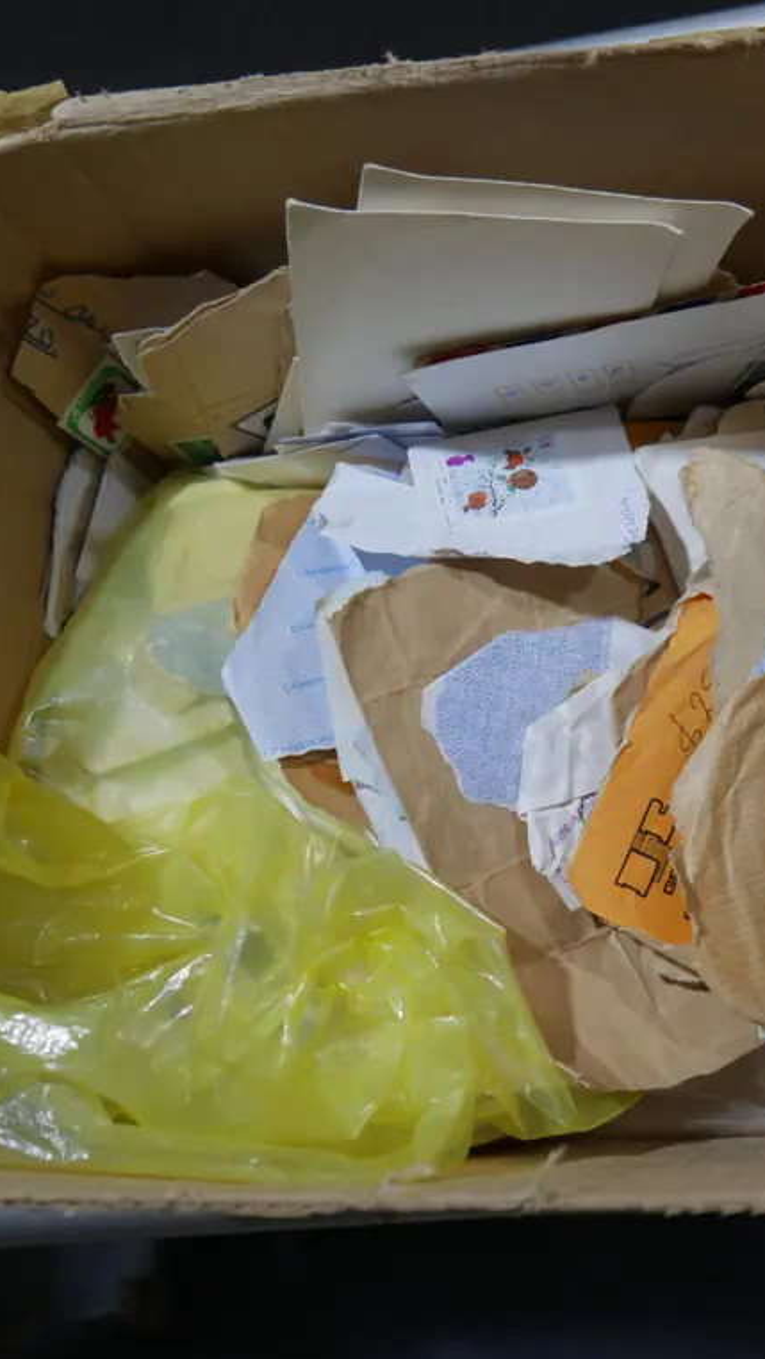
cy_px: 684
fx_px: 1478
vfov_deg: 49.4
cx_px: 621
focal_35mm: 41
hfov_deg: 28.4
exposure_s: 1/125
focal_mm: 14
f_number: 4
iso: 200
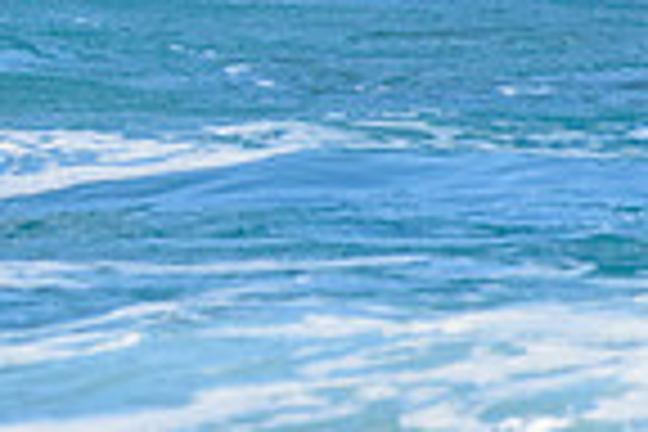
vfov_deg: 0.6
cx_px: -768
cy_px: -486
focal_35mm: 2466
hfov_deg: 0.8
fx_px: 44385
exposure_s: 1/2000
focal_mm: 500
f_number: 5.6
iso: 400
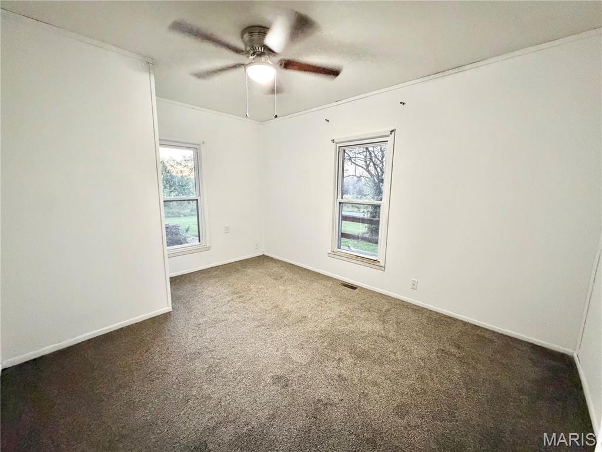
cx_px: 301
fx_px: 243
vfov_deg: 85.7
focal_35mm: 14
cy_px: 226
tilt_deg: -9.9
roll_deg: -0.7
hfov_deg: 102.1
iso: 1250
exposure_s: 1/60
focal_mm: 2.22
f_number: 2.2
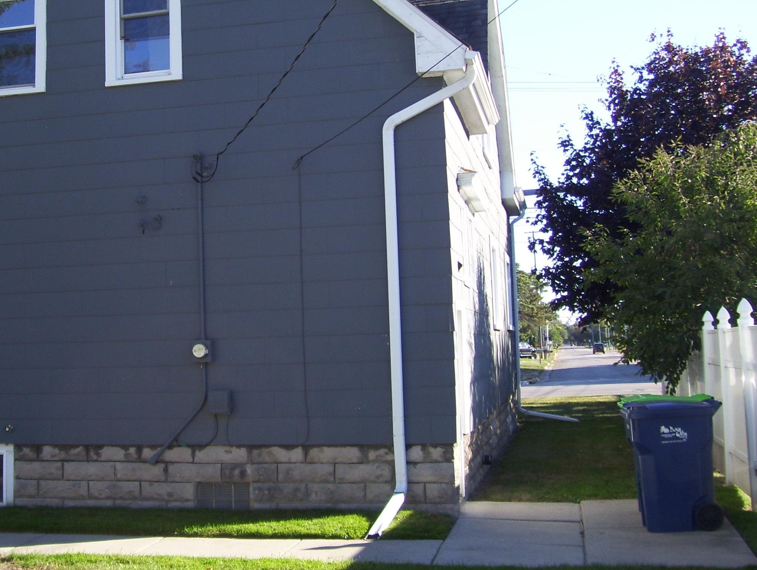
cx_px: 244
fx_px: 1117
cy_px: 231
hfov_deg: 37.0
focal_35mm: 51
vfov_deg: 28.6
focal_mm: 6
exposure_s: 1/400
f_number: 2.7
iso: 80
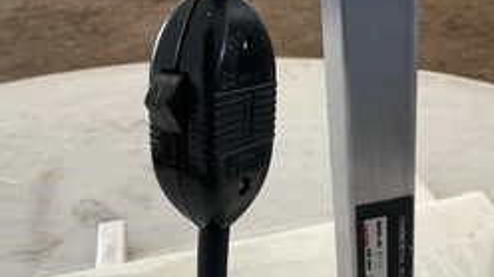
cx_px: 271
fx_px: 667
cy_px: 147
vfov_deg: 23.4
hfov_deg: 40.6
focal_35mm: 51
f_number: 1.8
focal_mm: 3
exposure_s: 1/122
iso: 40
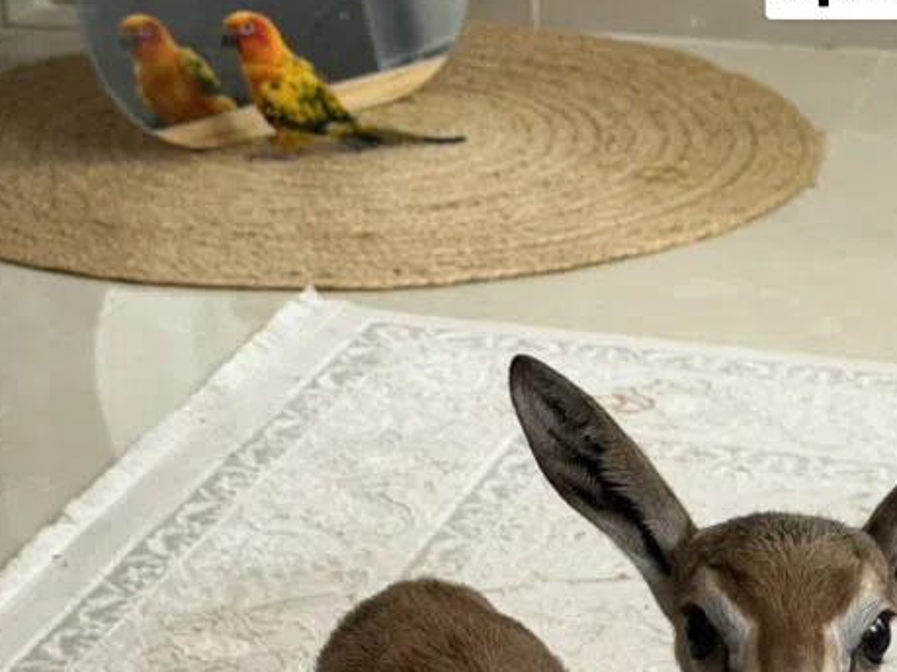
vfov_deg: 21.9
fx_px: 1736
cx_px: 471
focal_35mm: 67
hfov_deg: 29.0
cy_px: 301
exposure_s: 1/50
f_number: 1.78
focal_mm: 6.76
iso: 250
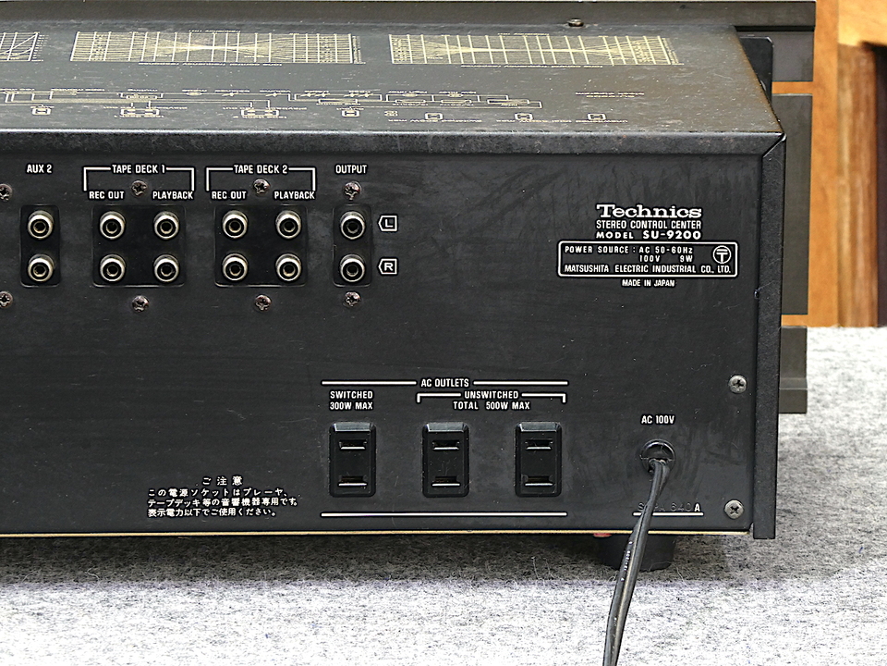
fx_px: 5484
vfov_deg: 6.9
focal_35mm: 214
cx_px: 444
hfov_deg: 9.2
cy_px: 333
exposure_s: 1/1.6
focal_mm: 38.4
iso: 200
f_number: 5.6
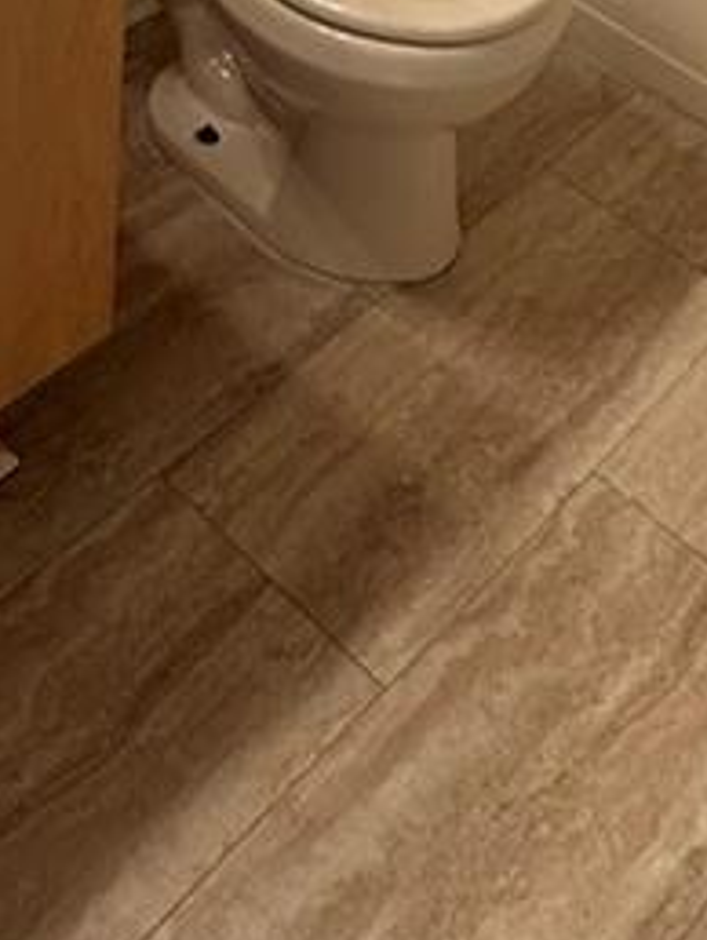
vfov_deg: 22.2
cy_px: -616
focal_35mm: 65
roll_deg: -5.8
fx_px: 1767
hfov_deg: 22.4
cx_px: 521
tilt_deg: -15.2
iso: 200
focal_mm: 2.22
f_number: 2.2
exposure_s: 1/120
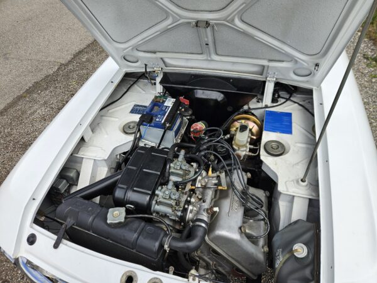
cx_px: 188
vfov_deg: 58.9
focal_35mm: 23
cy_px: 142
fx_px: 250
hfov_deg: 73.9
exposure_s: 1/1387
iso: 25
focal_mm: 5.4
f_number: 1.8
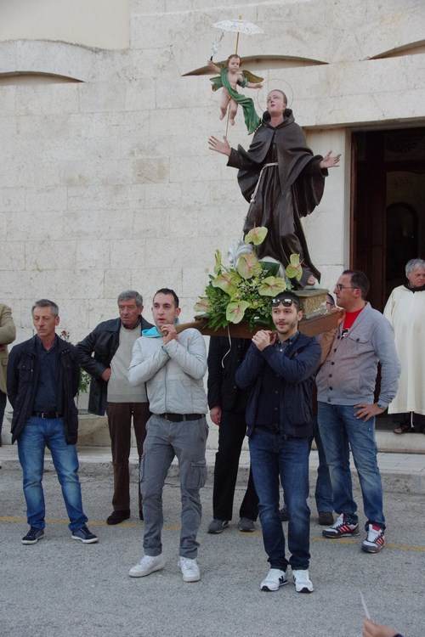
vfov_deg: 31.4
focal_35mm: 64
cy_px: 318
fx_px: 1133
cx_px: 212
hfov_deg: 21.2
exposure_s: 1/250
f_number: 8
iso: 3200
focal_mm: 43
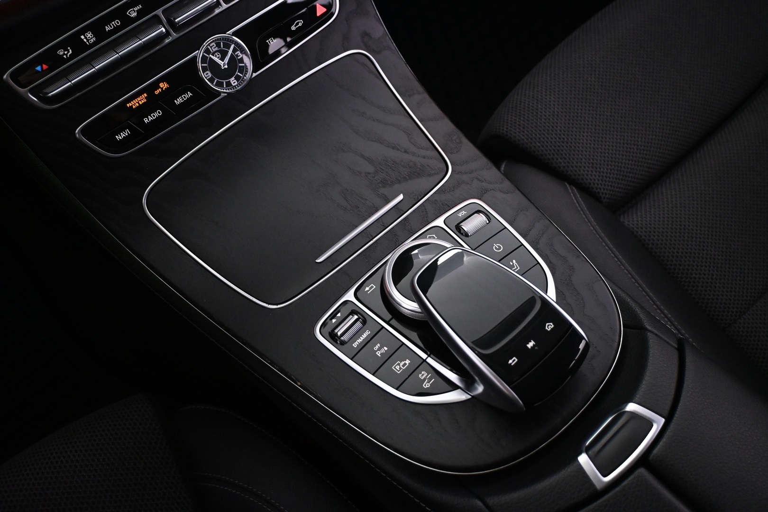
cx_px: 384
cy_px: 256
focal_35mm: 34
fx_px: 720
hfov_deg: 56.1
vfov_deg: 39.1
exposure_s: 1/60
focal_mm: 22.5
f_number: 4
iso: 4000
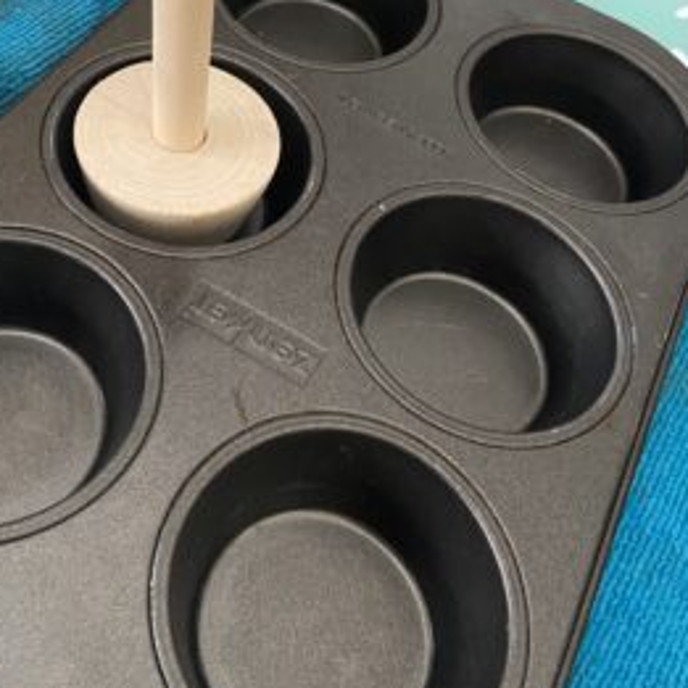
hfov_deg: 38.1
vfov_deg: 37.5
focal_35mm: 44
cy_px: 185
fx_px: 989
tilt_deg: -51.3
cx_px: 265
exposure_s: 1/60
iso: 400
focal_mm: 4.25
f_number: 1.8
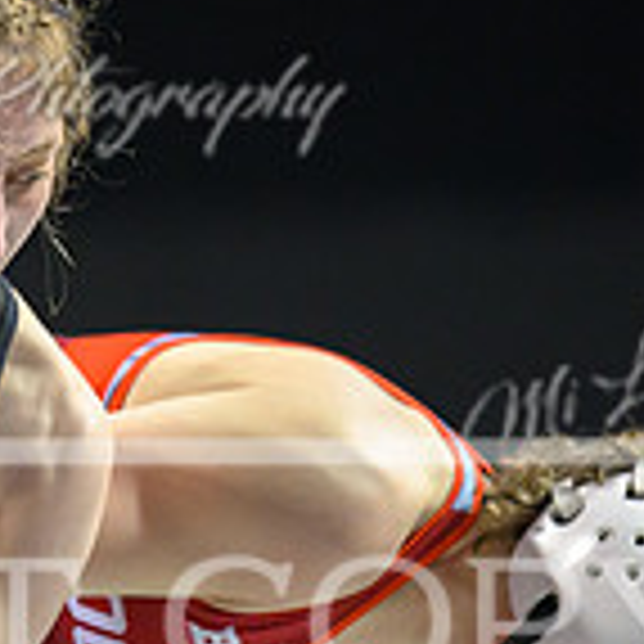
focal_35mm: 800
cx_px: 60
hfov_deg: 2.2
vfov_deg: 2.2
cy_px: 568
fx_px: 16839
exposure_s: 1/800
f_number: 2.8
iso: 5000
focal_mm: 200
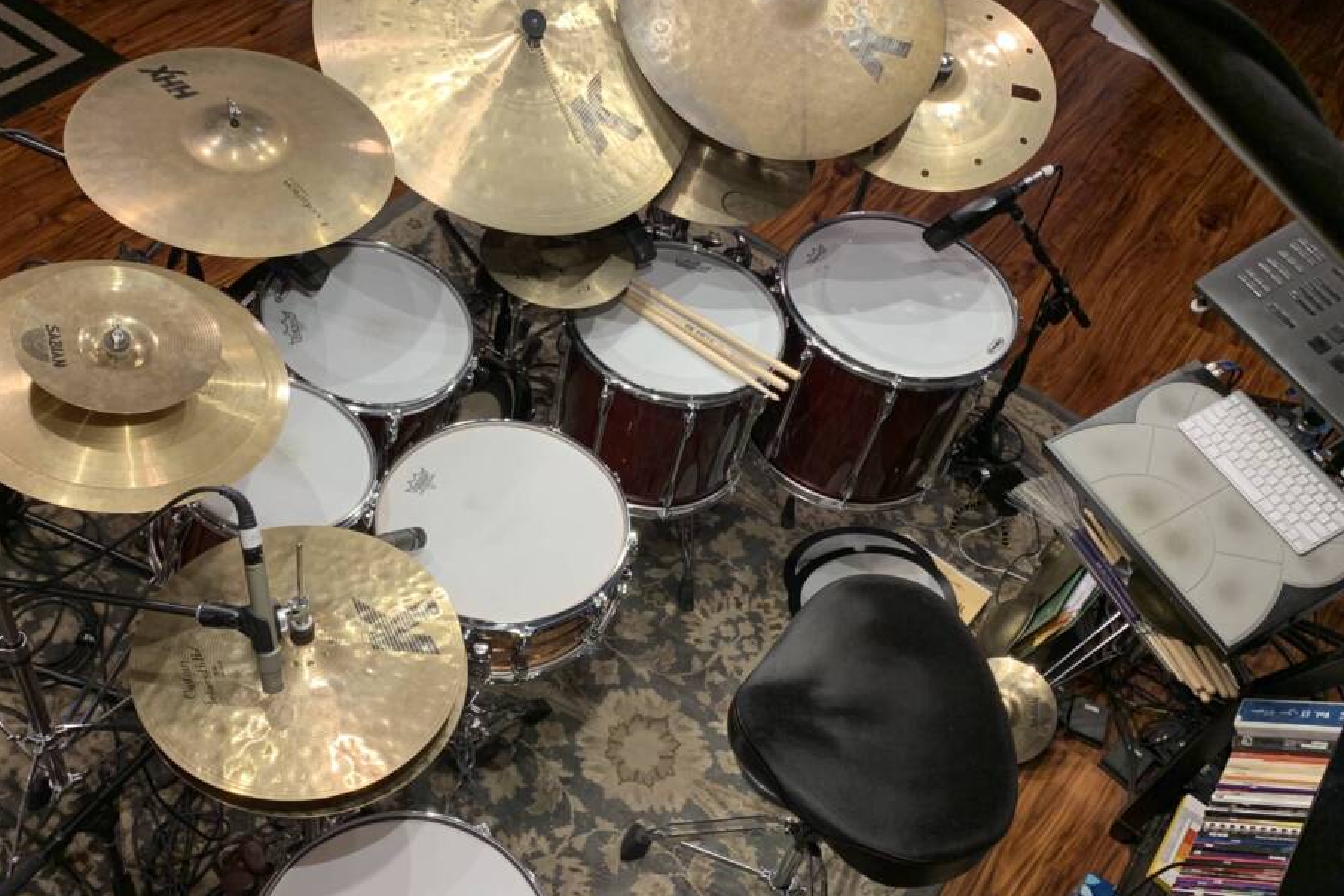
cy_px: 467
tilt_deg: -48.1
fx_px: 1307
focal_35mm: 35
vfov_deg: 37.9
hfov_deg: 54.4
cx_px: 623
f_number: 1.8
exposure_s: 1/60
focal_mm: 4.25
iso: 125
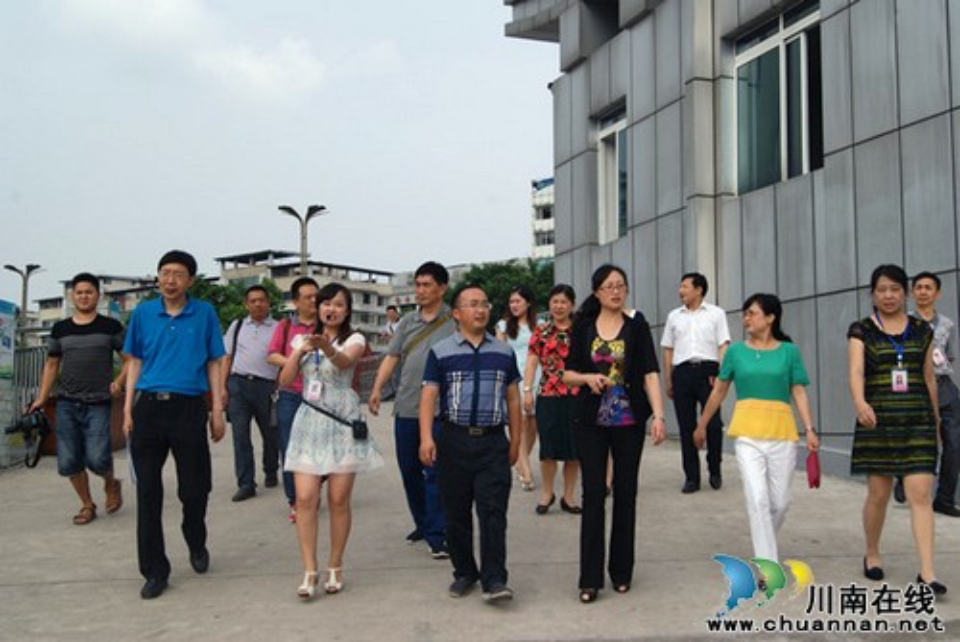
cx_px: 480
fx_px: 1121
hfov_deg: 46.4
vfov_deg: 31.9
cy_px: 321
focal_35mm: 42
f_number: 11
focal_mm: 28
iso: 100
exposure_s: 1/160
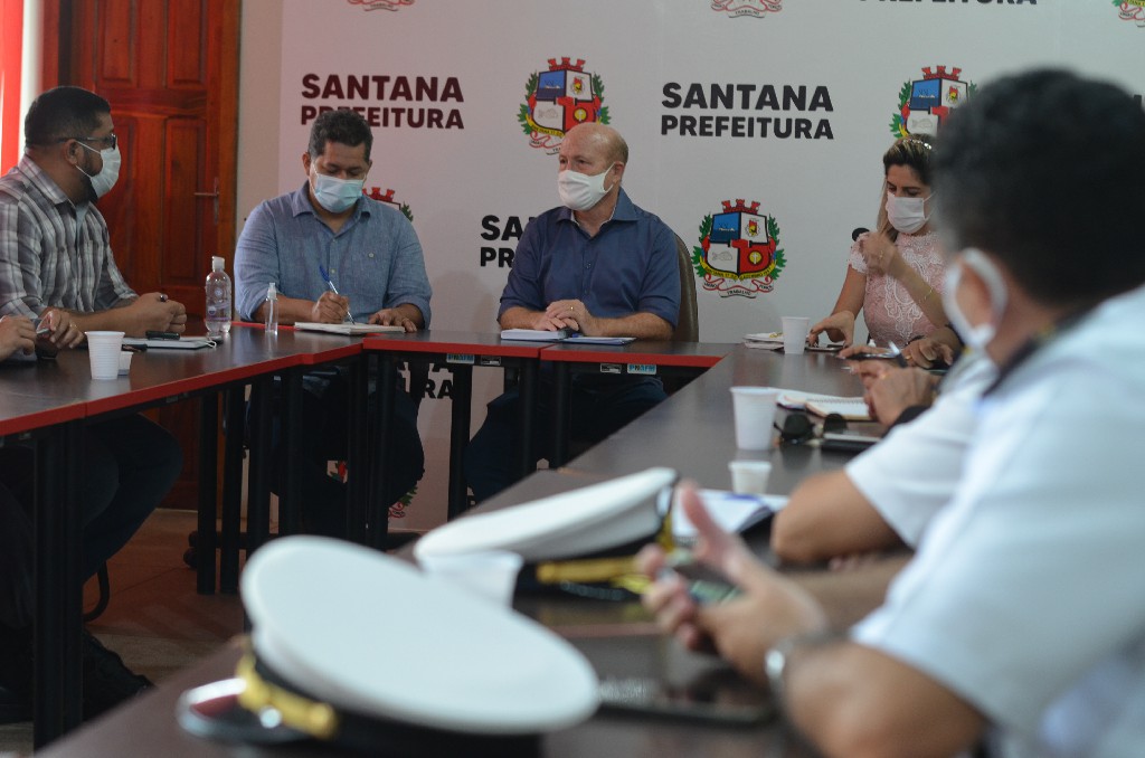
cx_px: 572
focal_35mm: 75
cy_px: 379
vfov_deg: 18.1
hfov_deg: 27.0
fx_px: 2380
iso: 800
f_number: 3.5
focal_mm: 50
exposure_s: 1/50
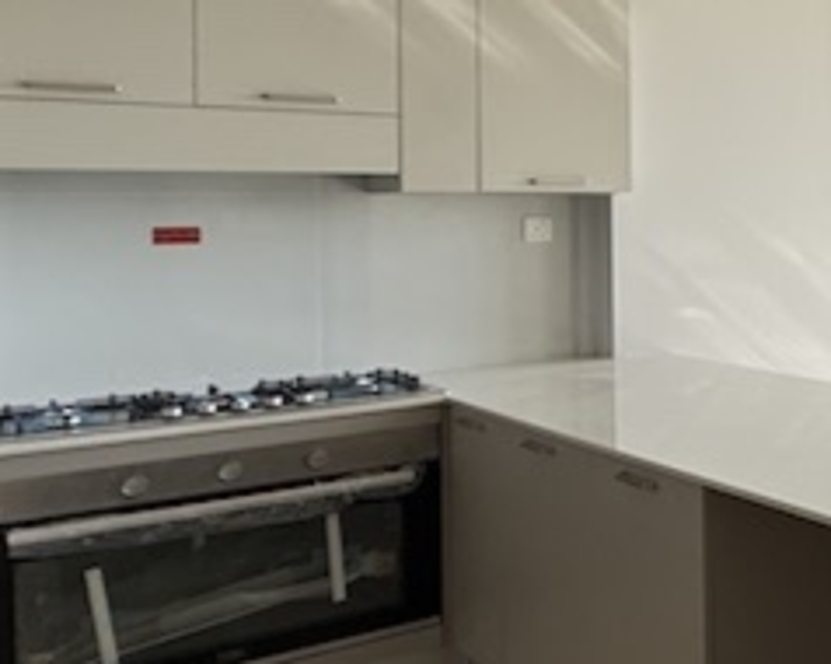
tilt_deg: +0.5
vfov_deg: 32.4
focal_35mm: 46
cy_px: 210
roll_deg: +0.3
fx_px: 1130
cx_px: 1334
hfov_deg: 25.7
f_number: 2.2
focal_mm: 2.22
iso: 125
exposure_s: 1/99
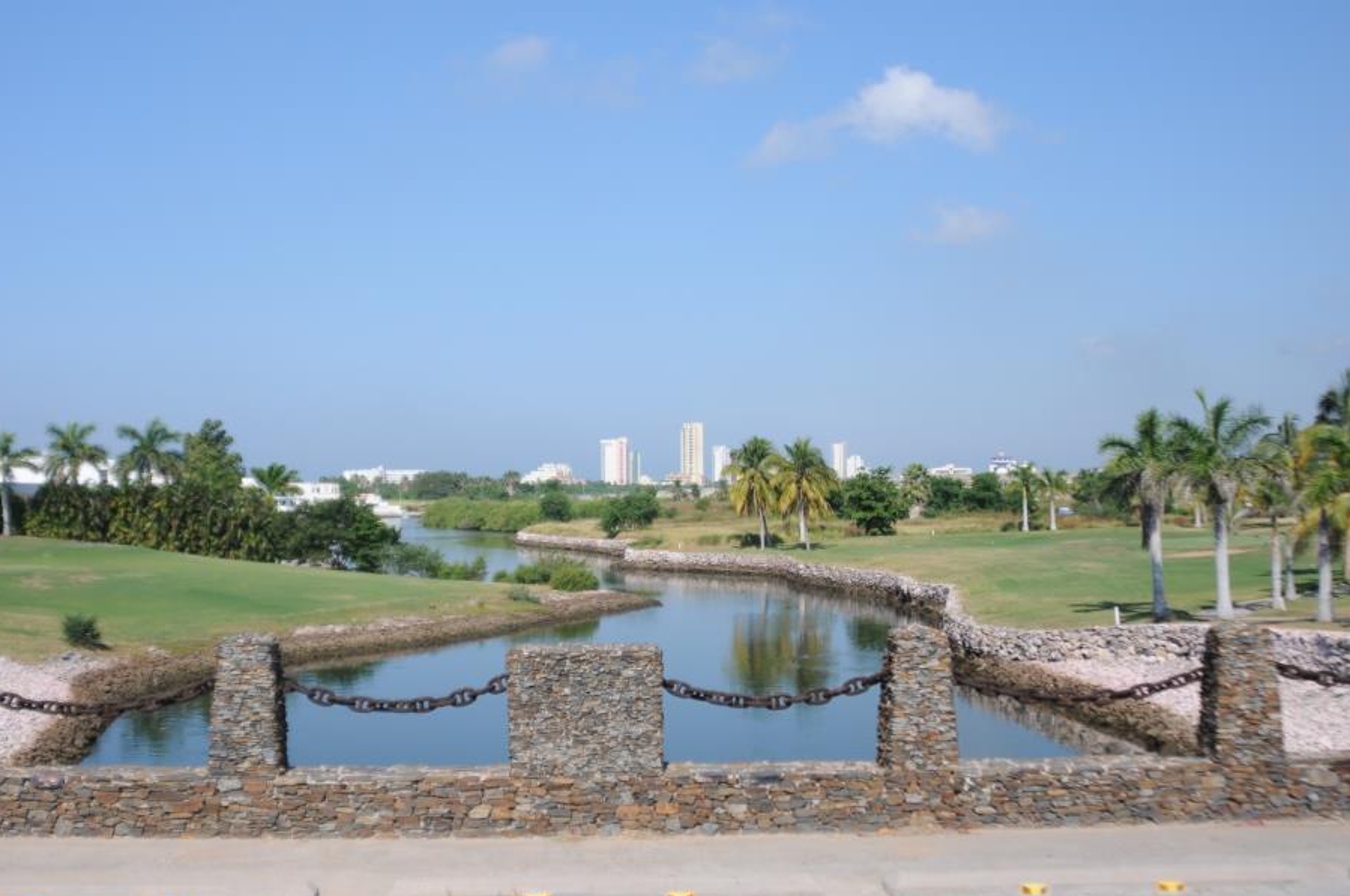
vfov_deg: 32.5
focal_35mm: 41
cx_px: 586
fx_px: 1536
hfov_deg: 47.3
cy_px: 462
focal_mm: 24
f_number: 2.8
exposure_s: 1/4000
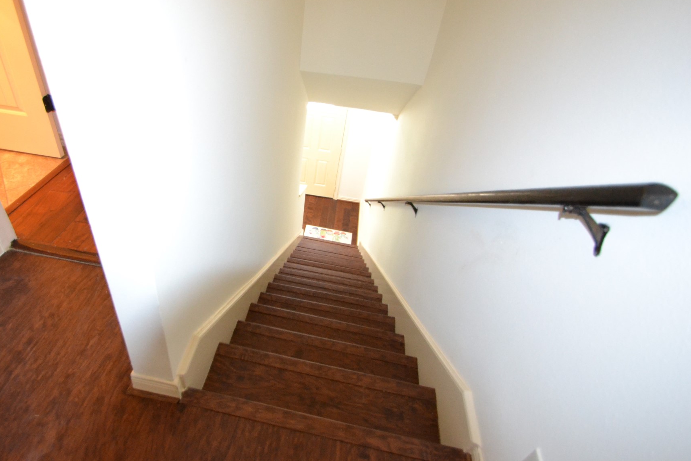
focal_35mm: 19
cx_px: 288
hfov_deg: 86.2
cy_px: 196
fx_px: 365
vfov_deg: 64.2
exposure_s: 1/60
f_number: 3.5
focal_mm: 10
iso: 2200
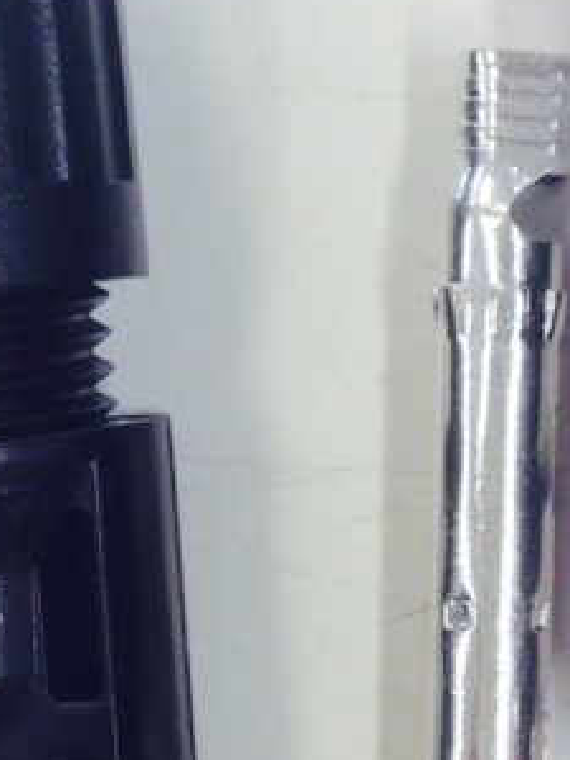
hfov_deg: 10.5
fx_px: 3096
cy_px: 491
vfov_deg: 14.0
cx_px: 453
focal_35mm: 141
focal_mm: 4.12
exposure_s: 1/60
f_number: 2.4
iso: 50
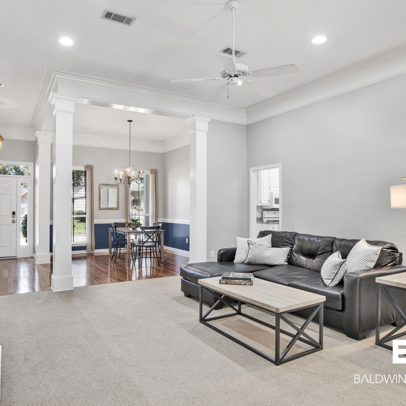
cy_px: 203
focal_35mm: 23
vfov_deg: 67.3
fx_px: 305
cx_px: 187
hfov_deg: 67.2
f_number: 11
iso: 200
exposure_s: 1/8
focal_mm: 18
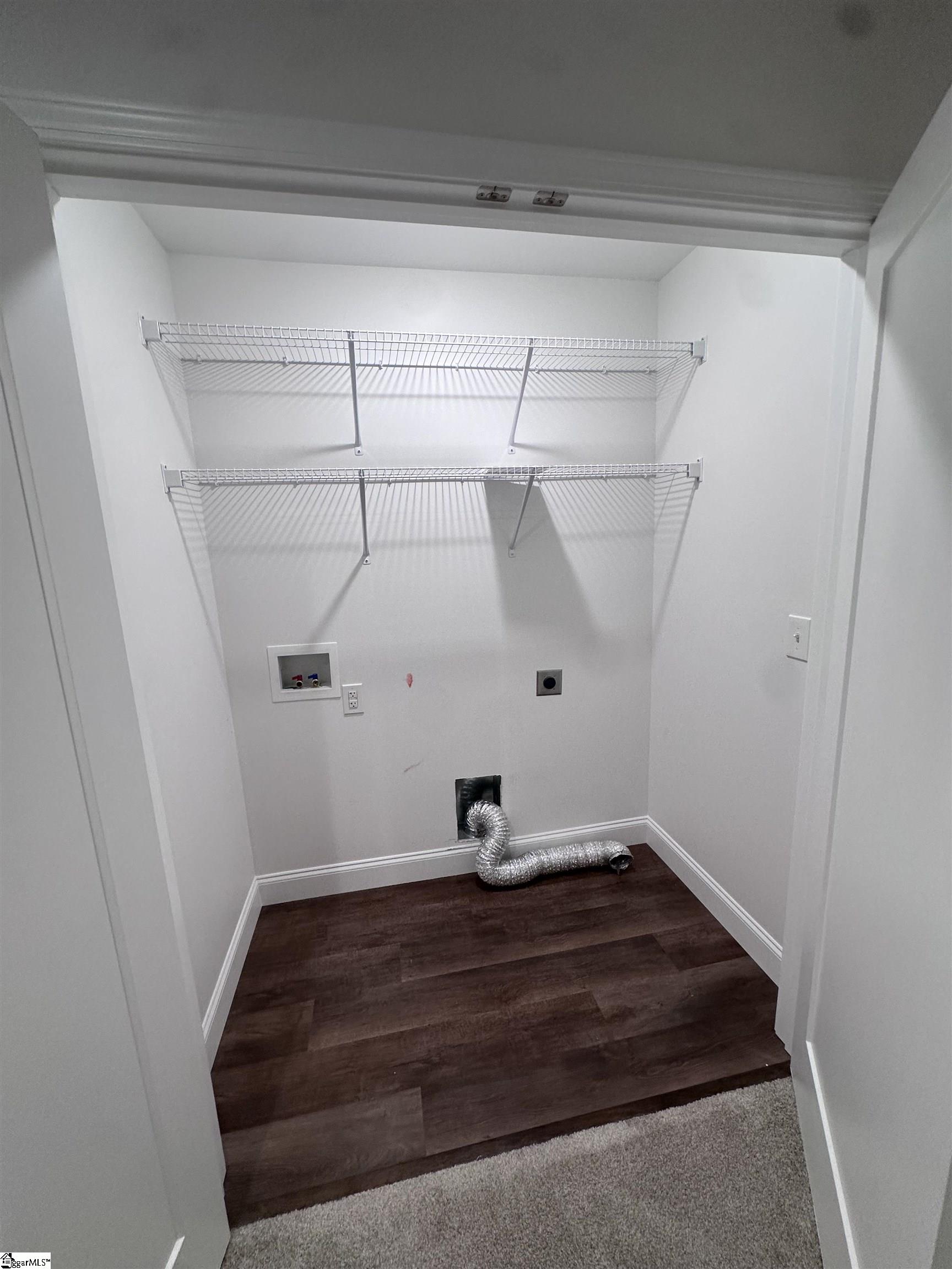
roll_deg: +2.1
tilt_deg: -10.2
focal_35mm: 14
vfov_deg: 102.1
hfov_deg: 85.7
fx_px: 513
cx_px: 476
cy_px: 634
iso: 160
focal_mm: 2.22
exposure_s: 1/120
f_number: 2.2
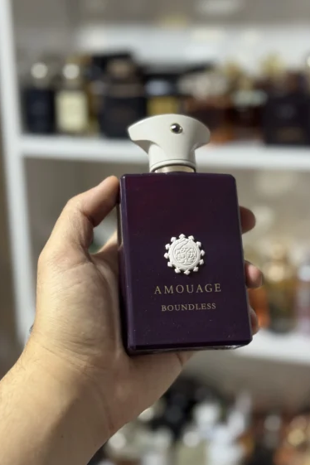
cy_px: 231
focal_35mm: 51
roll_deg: +1.2
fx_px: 659
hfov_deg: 26.5
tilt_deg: -16.0
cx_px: 176
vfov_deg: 38.9
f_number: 1.78
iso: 200
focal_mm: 6.76
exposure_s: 1/50
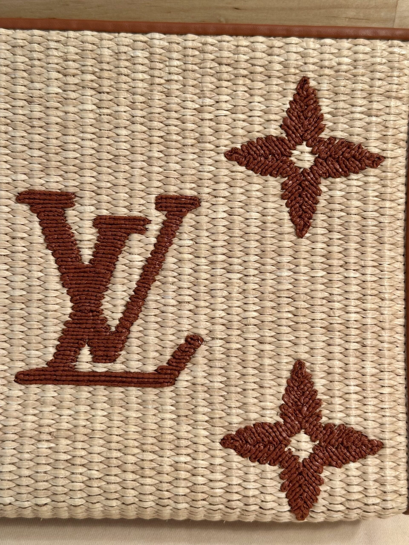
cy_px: 272
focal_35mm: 48
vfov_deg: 39.7
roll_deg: -2.8
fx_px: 756
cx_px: 204
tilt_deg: -39.1
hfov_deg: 30.3
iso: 64
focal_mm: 6.86
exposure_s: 1/50
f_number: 1.78
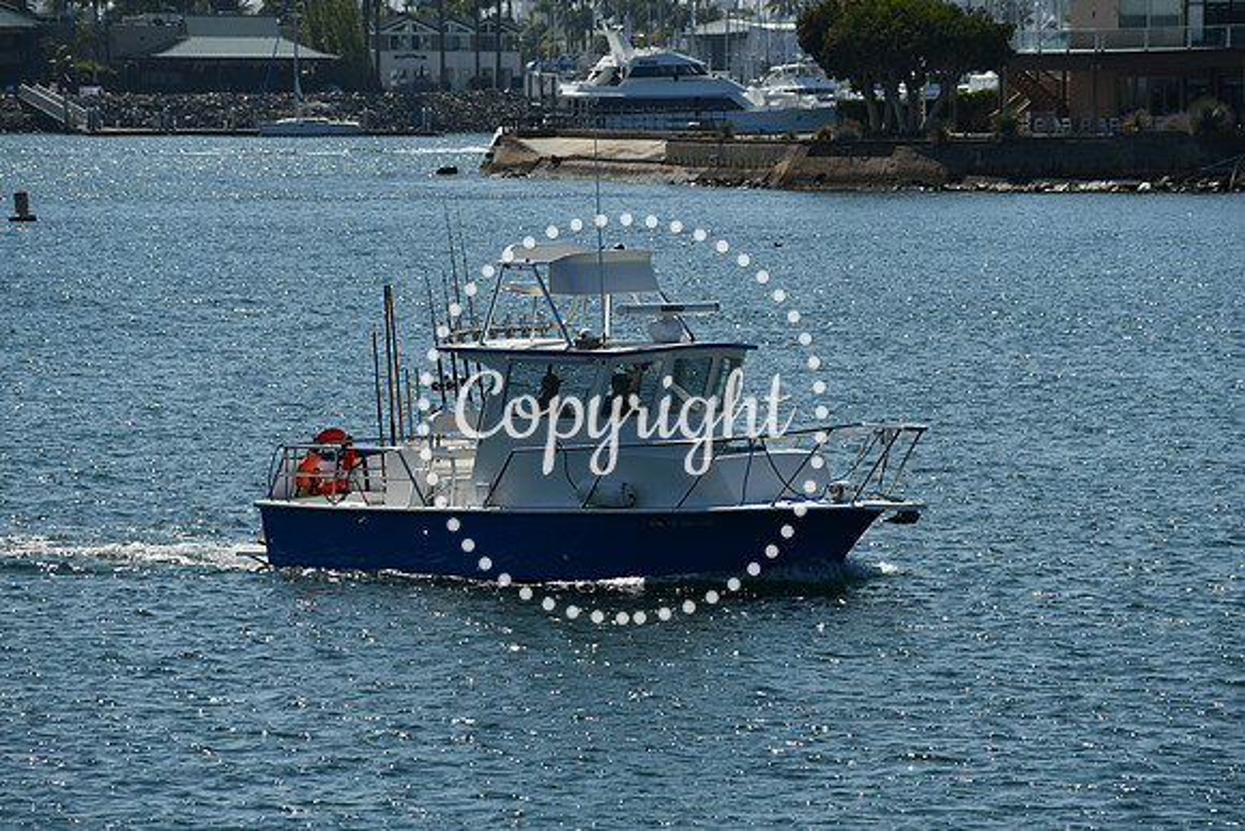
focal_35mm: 232
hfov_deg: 8.9
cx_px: 622
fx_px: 8025
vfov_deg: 5.9
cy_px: 416
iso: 200
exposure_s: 1/1600
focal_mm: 155
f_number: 7.1
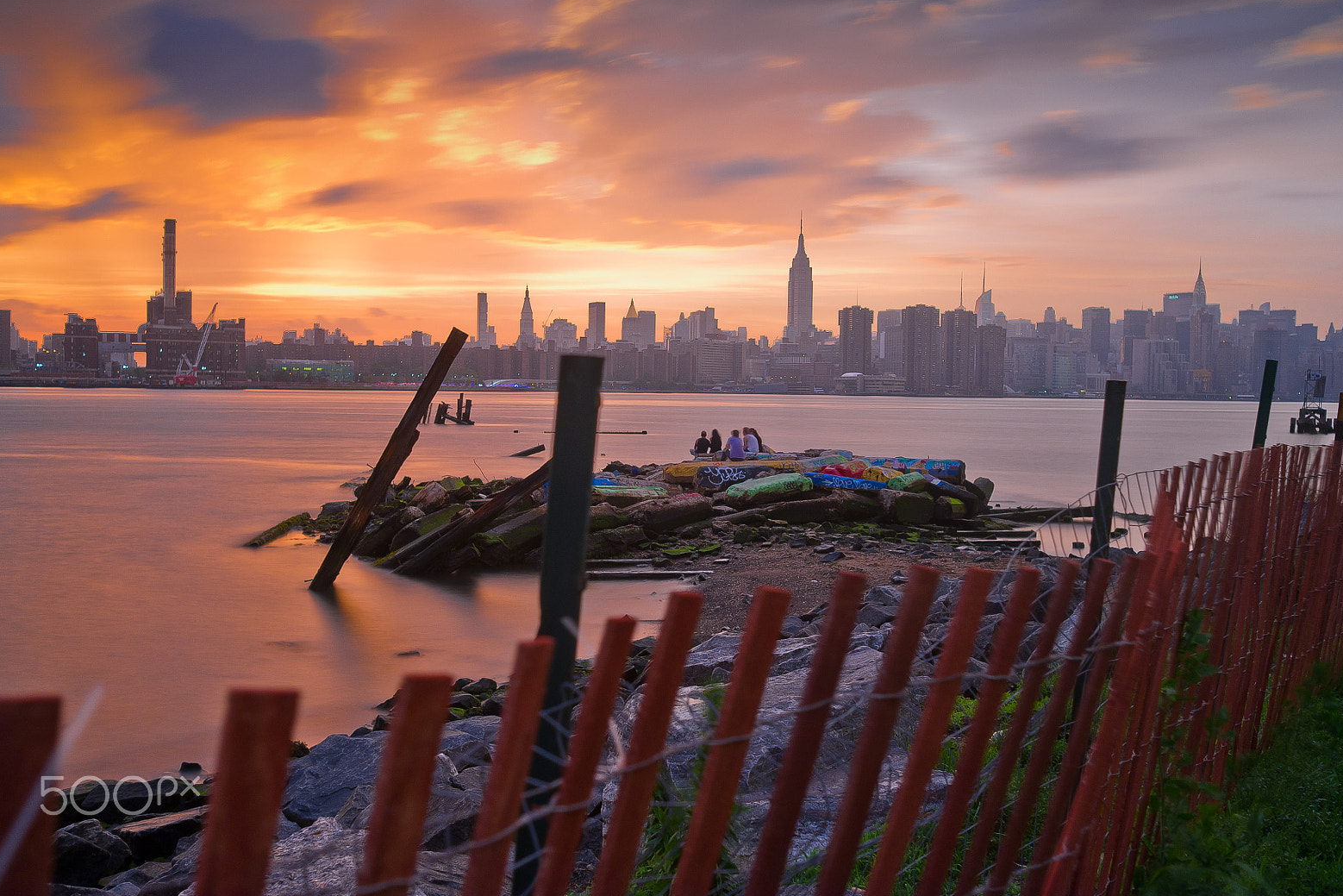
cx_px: 676
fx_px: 1380
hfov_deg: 51.9
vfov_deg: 35.9
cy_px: 448
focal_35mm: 37
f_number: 4.5
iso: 100
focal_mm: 24
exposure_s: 30
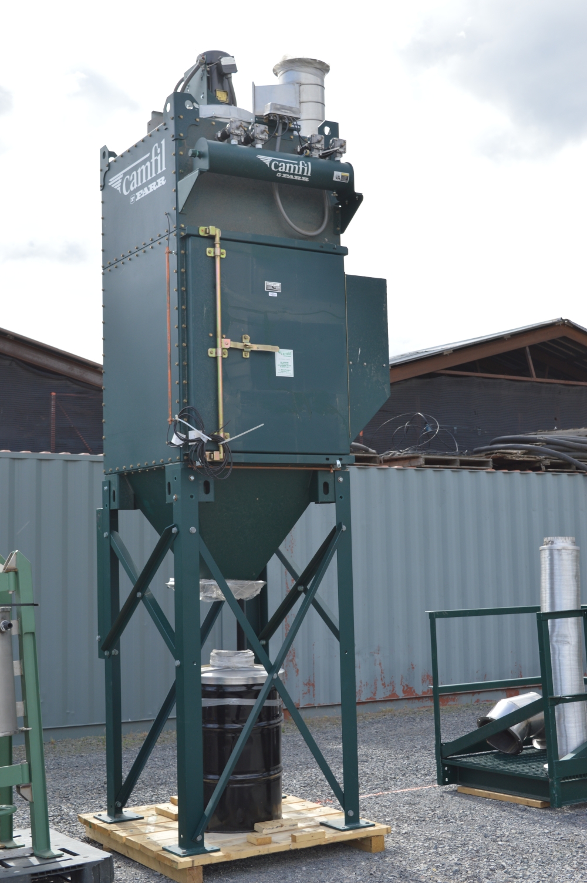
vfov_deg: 38.9
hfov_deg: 26.4
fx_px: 1250
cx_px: 294
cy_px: 442
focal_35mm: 51
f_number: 6.3
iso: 100
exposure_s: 1/160
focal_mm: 34
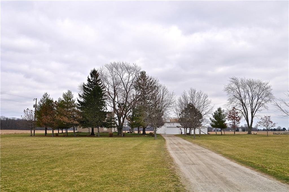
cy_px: 96
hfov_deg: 53.2
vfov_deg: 36.7
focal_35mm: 36
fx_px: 289
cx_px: 144
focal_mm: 24
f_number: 9
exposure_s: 1/320
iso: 200
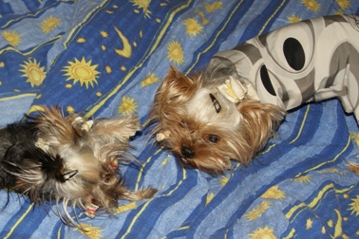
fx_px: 658
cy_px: 137
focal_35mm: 66
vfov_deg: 20.6
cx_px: 143
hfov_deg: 30.4
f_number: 5.6
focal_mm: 26
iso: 400
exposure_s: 1/60
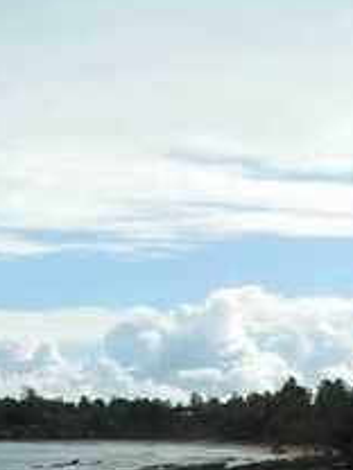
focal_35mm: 117
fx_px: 1591
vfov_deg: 16.3
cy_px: 515
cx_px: 97
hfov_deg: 12.6
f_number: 5.6
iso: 50
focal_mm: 5.8
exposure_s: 1/800
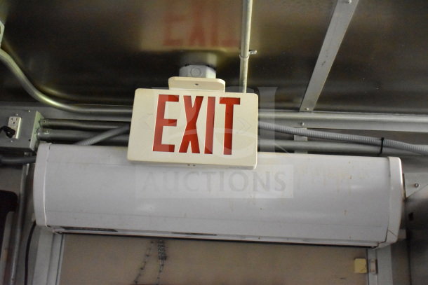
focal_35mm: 42
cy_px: 142
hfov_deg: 46.4
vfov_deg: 31.9
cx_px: 214
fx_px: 499
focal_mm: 28
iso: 11400
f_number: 4.2
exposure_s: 1/50
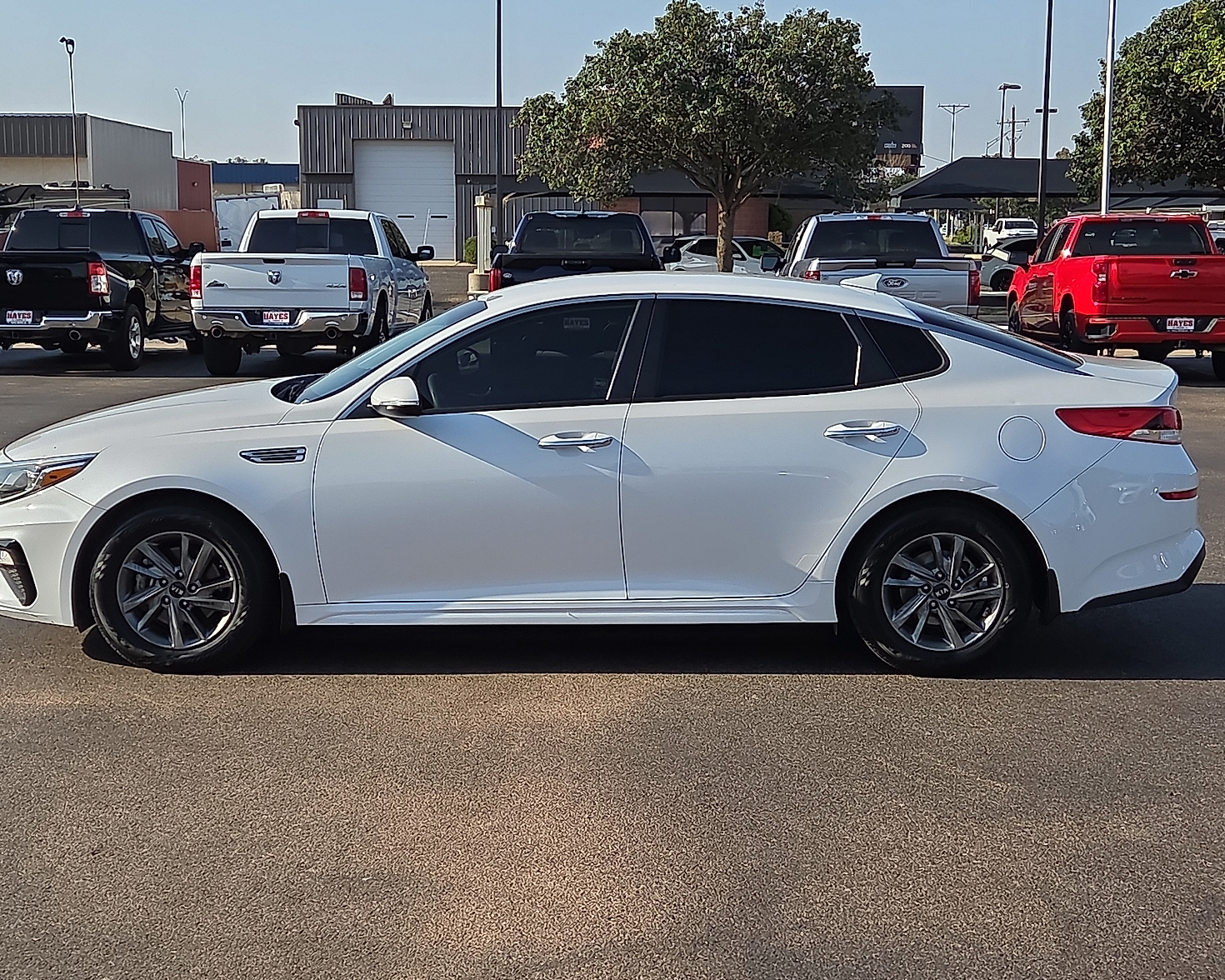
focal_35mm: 51
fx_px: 1849
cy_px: 489
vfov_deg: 29.7
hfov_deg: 36.7
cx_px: 601
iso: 25
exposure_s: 1/1429
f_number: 1.8
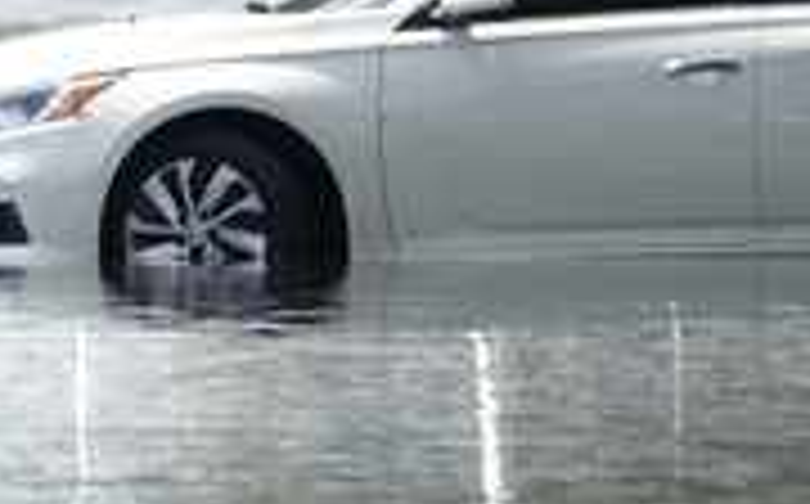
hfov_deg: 1.0
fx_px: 44492
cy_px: -718
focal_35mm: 2018
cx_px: -693
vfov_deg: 0.6
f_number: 5.6
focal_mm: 348
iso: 200
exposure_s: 1/500
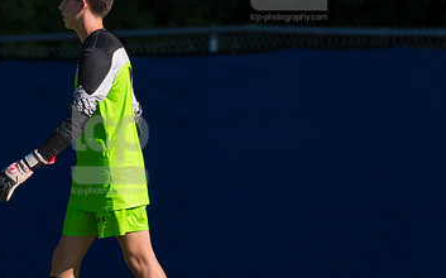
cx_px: 110
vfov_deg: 1.4
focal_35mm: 955
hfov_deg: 2.2
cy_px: 150
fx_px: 11599
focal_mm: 380
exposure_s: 1/2000
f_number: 5.6
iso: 320
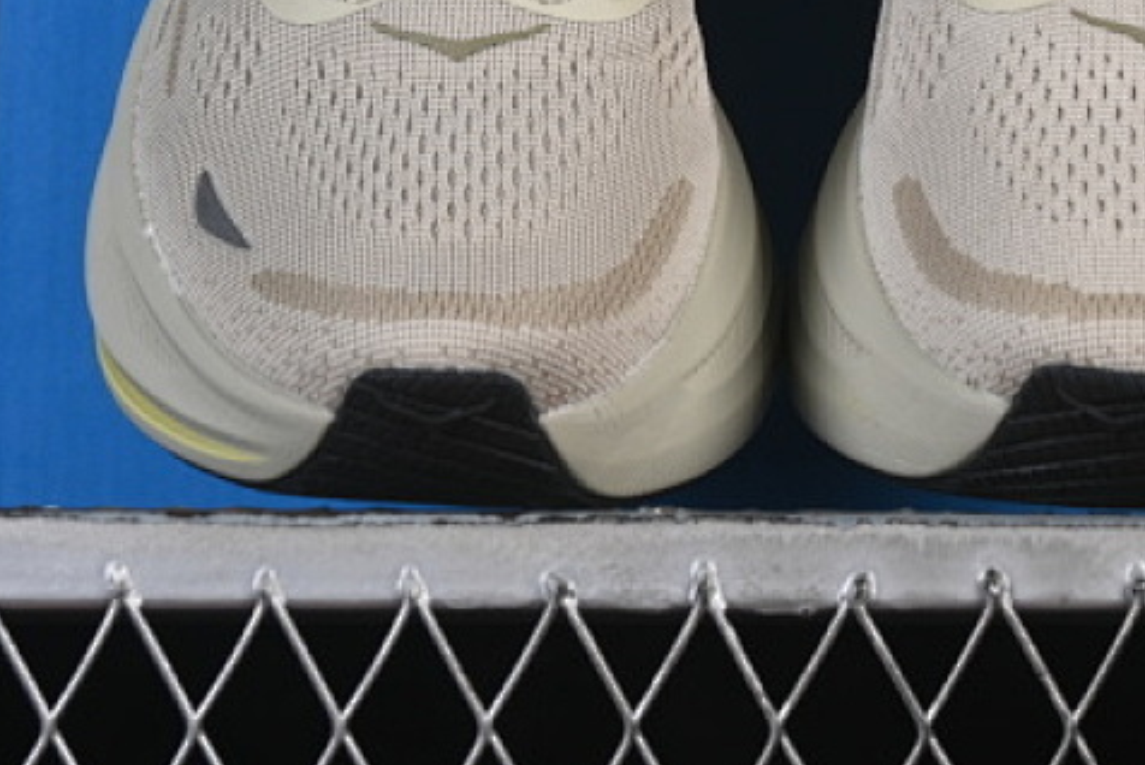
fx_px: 5410
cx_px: 827
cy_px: -26
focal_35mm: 170
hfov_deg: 12.1
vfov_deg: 8.0
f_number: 8
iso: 160
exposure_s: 1/80
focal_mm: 50
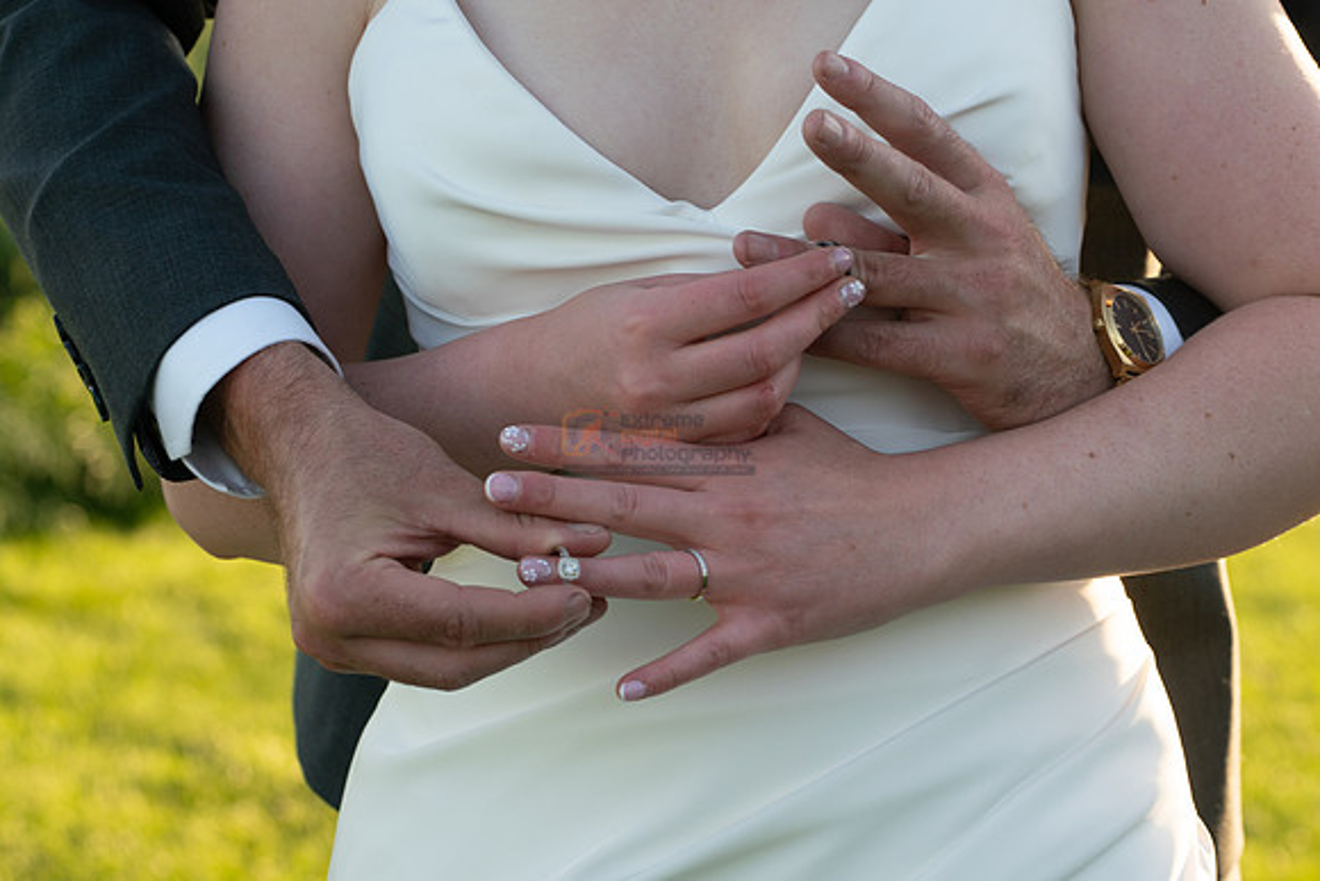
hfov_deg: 18.3
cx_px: 818
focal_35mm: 112
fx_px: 4100
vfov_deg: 12.2
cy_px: 644
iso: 320
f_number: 5
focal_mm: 73
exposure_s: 1/250
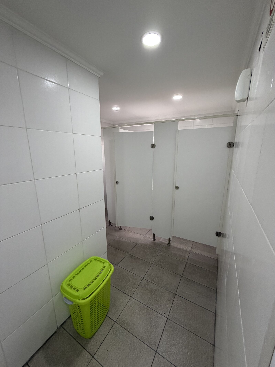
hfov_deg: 85.7
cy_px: 184
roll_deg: +2.8
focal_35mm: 14
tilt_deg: -12.9
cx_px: 138
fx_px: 148
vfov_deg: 102.1
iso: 320
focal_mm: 2.22
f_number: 2.2
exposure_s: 1/110
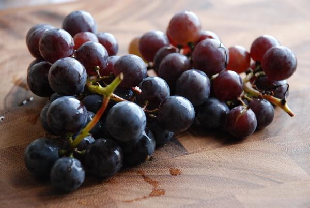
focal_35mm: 142
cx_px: 155
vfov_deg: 9.7
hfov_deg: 14.4
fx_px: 1229
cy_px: 104
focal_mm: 95
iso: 800
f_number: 5.6
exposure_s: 1/20
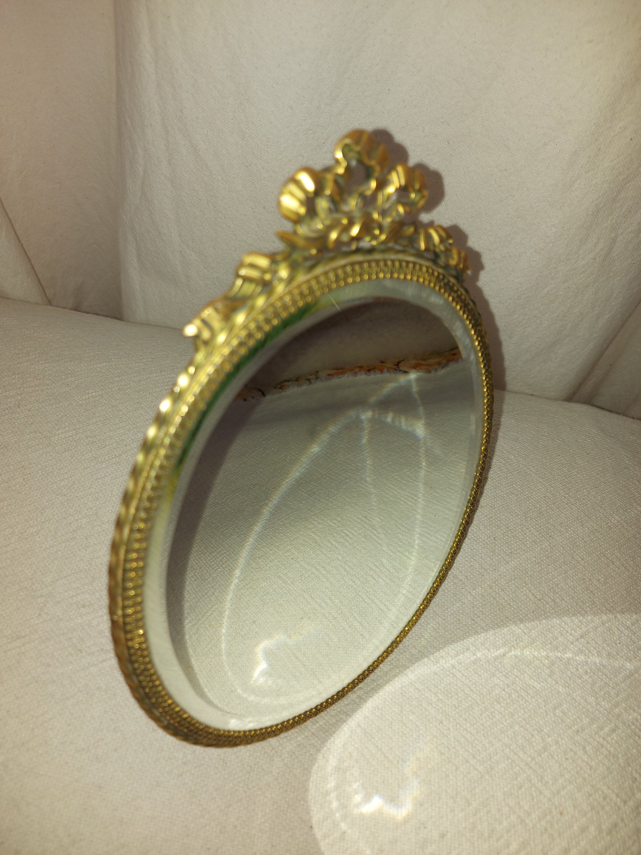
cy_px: 428
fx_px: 593
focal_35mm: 24
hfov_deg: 56.8
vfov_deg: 71.6
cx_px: 320
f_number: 1.8
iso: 32
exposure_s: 1/60
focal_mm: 5.23
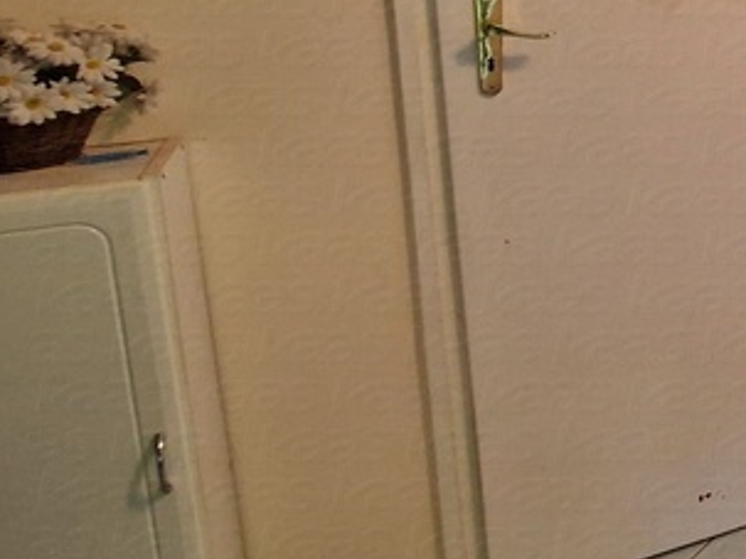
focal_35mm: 44
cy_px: 49
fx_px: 948
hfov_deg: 24.8
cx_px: 1251
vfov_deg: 31.2
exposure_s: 1/50
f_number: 2.2
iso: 250
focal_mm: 2.2
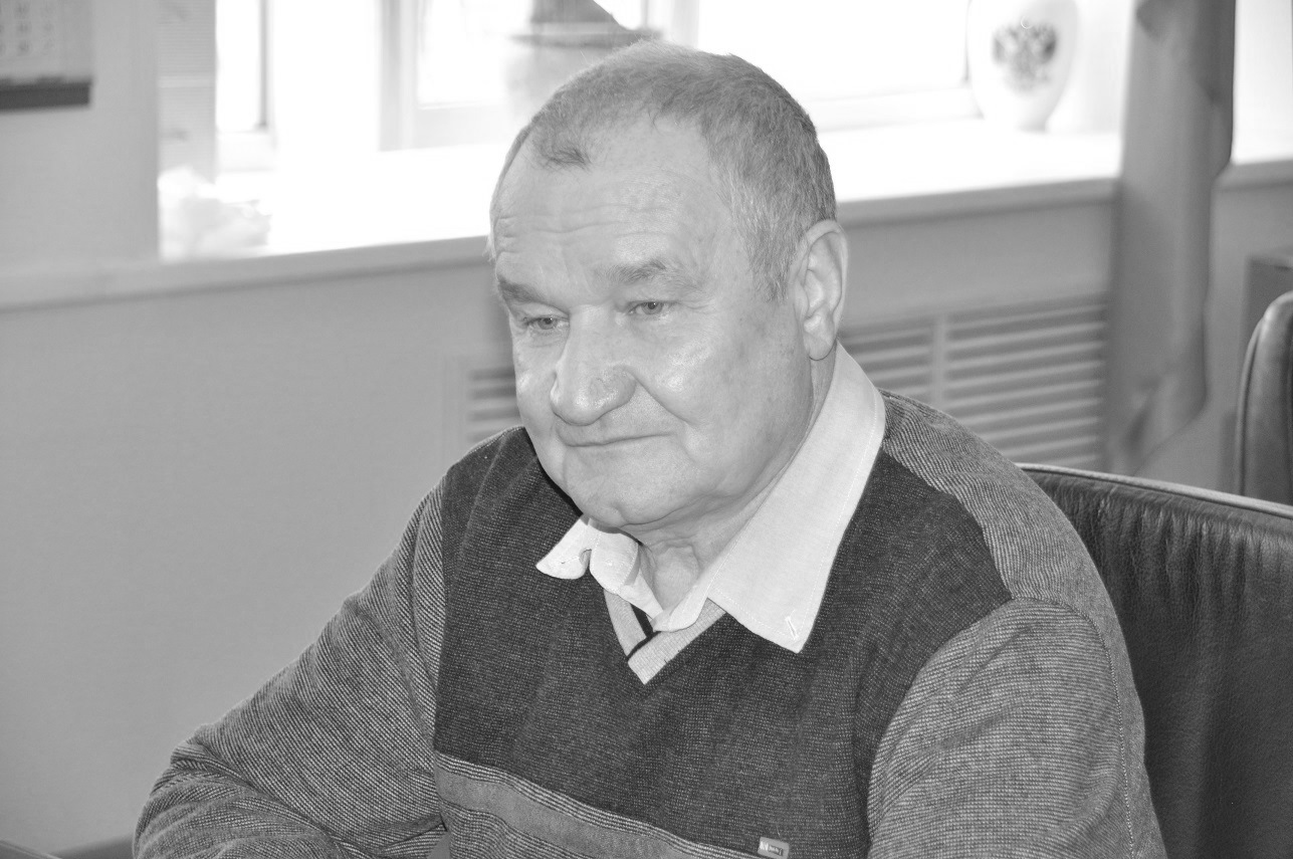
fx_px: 4036
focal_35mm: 112
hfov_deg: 18.2
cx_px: 646
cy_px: 430
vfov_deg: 12.1
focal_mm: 75
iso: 800
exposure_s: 1/80
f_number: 5
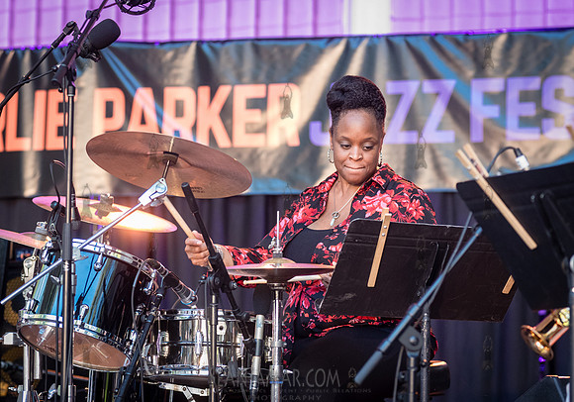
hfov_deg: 16.2
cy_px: 172
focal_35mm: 124
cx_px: 267
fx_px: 2011
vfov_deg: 11.4
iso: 3200
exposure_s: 1/400
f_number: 4
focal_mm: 105
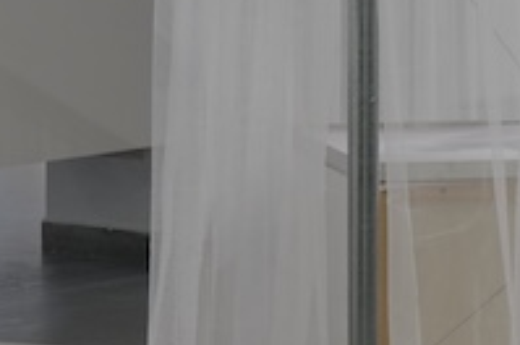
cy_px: -122
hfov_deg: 10.0
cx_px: 431
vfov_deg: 6.6
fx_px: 2971
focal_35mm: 206
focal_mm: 50
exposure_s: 1/100
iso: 1250
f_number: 8
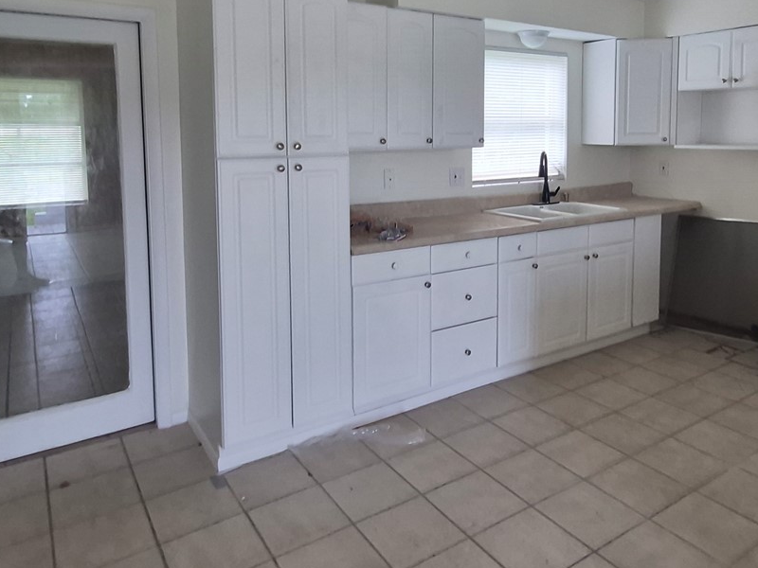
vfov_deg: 51.7
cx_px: 433
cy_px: 171
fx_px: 569
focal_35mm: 26
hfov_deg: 67.0
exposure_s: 1/60
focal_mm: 1.74
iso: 125
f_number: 2.2
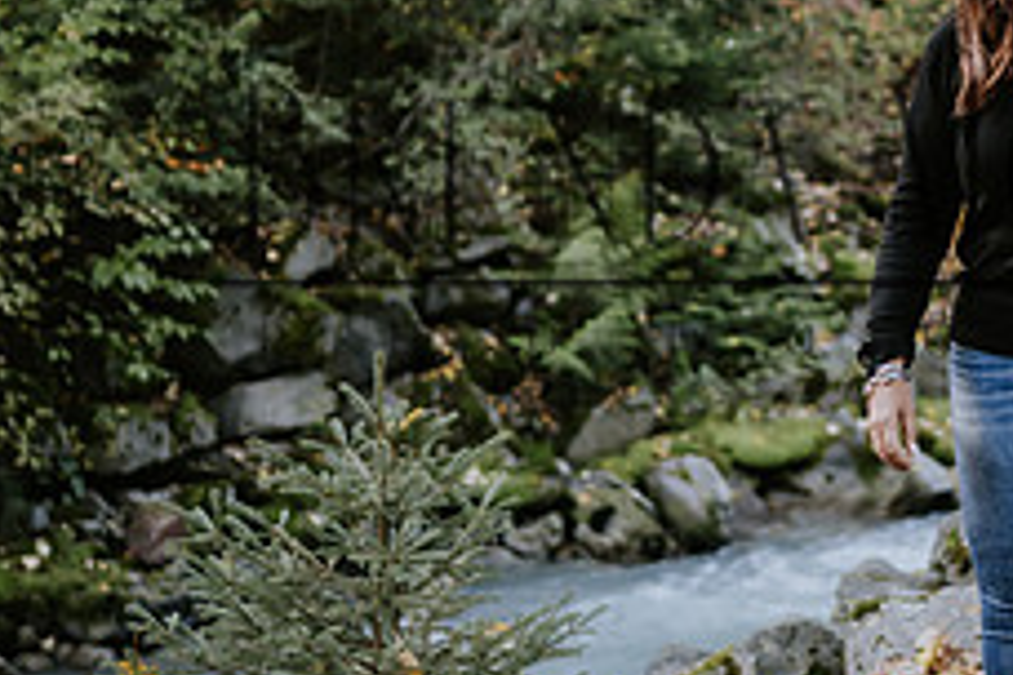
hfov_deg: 22.2
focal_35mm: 89
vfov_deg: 15.3
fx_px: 2504
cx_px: 955
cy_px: 213
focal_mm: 35
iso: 400
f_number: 1.8
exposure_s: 1/500
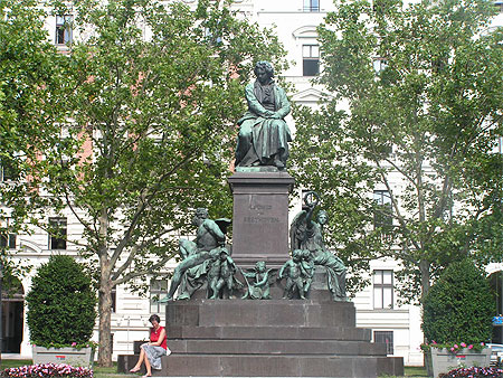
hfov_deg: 27.0
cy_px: 189
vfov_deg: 20.5
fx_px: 1047
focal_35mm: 72
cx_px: 252
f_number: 5
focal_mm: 12.1
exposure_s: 1/200
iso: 50
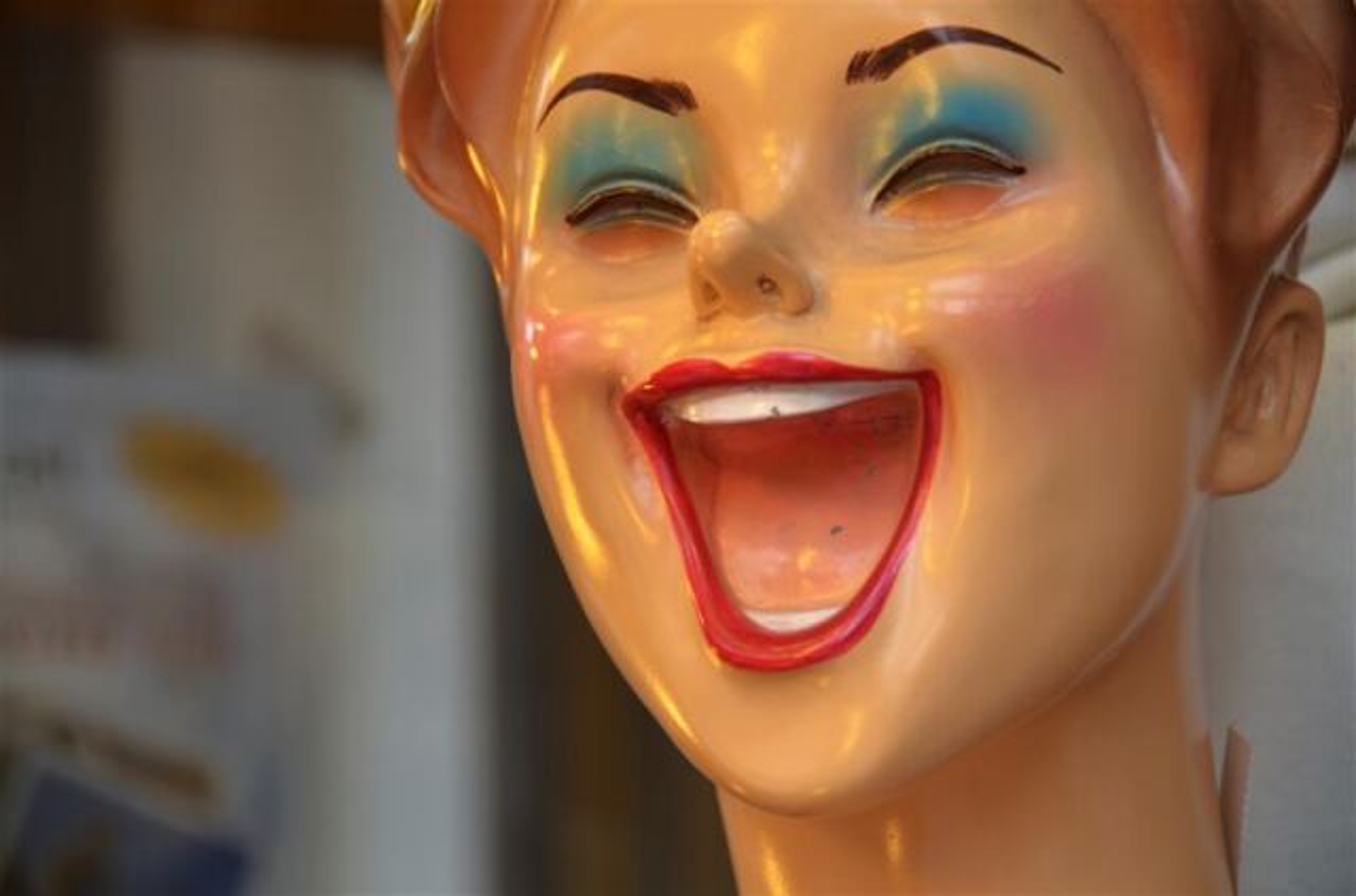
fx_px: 7325
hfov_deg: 10.6
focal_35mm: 195
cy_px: 448
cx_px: 678
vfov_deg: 7.0
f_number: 5.6
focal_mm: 130
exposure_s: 1/160
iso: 200
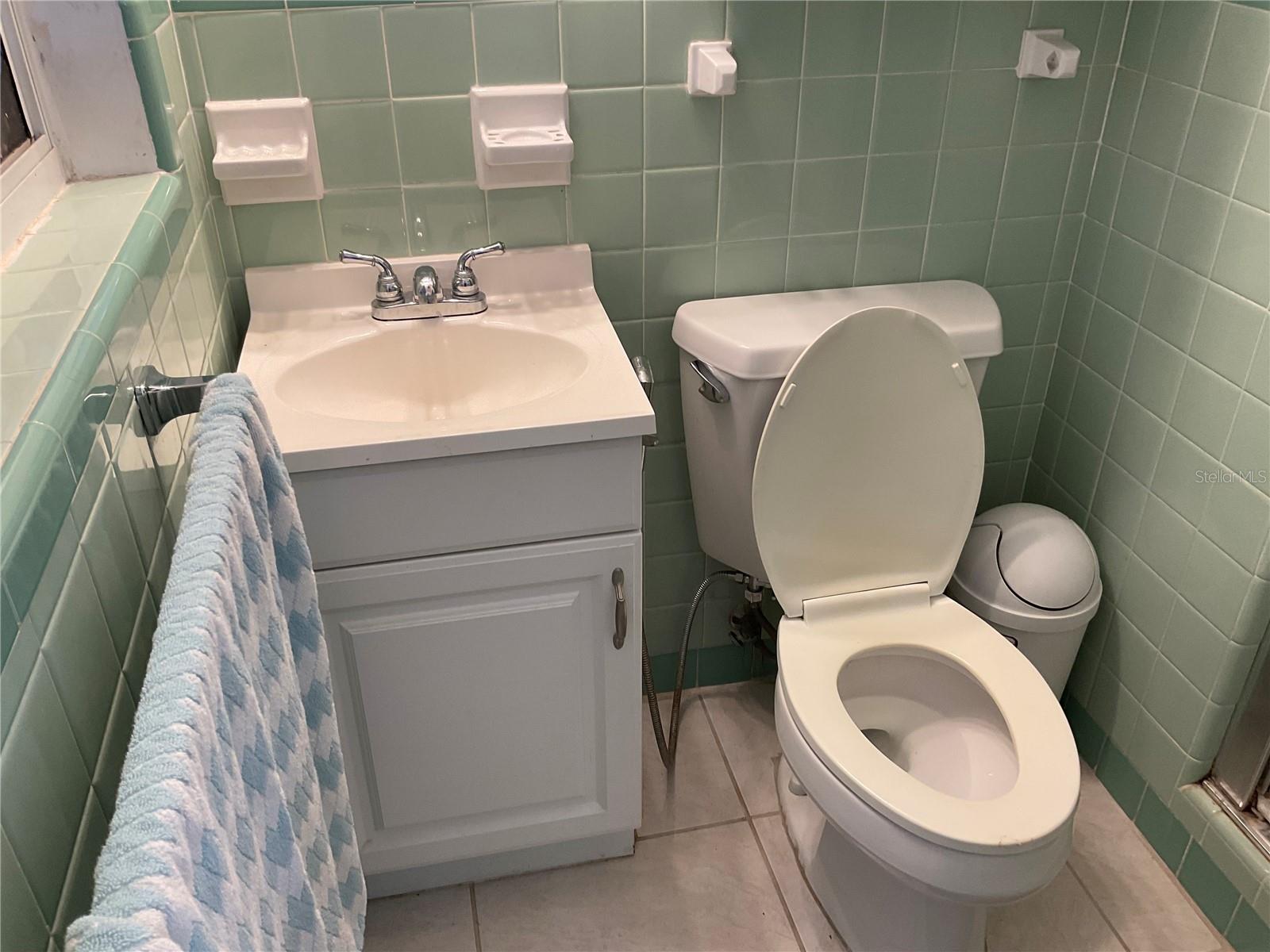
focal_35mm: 29
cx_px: 635
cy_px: 476
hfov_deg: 61.7
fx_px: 1064
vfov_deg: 48.2
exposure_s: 1/60
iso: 50
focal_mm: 3
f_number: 1.8
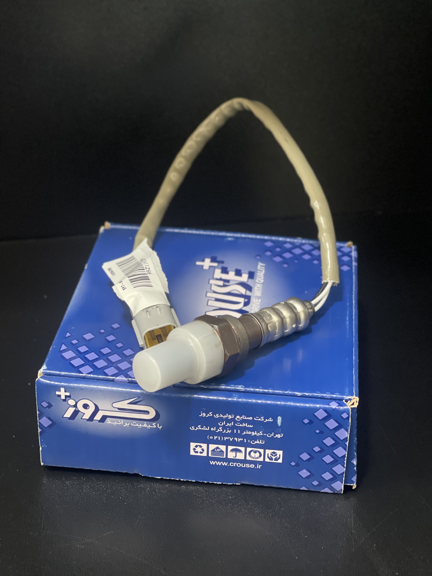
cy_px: 288
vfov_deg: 30.3
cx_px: 216
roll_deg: -0.2
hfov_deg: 22.9
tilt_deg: -30.0
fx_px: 1065
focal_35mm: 64
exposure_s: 1/40
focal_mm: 7.5
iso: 250
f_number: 2.2
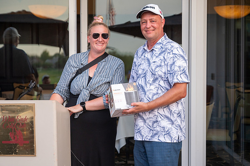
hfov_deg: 25.3
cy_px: 95
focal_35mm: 80
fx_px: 556
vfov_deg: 17.0
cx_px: 126
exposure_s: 1/500
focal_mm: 70
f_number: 4
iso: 500
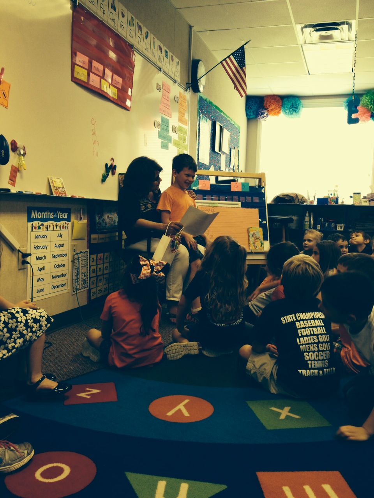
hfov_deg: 40.7
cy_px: 249
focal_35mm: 35
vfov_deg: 52.6
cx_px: 187
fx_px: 504
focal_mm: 4.28
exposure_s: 1/33
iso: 50
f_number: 2.4
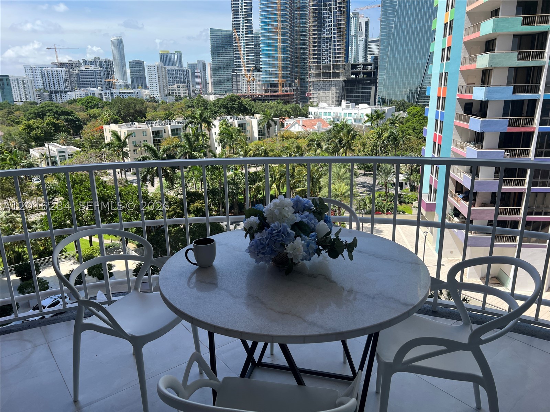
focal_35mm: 26
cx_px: 275
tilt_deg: -16.3
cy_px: 206
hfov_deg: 67.3
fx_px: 413
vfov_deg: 53.1
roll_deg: +1.6
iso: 50
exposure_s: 1/2083
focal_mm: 5.7
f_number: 1.5
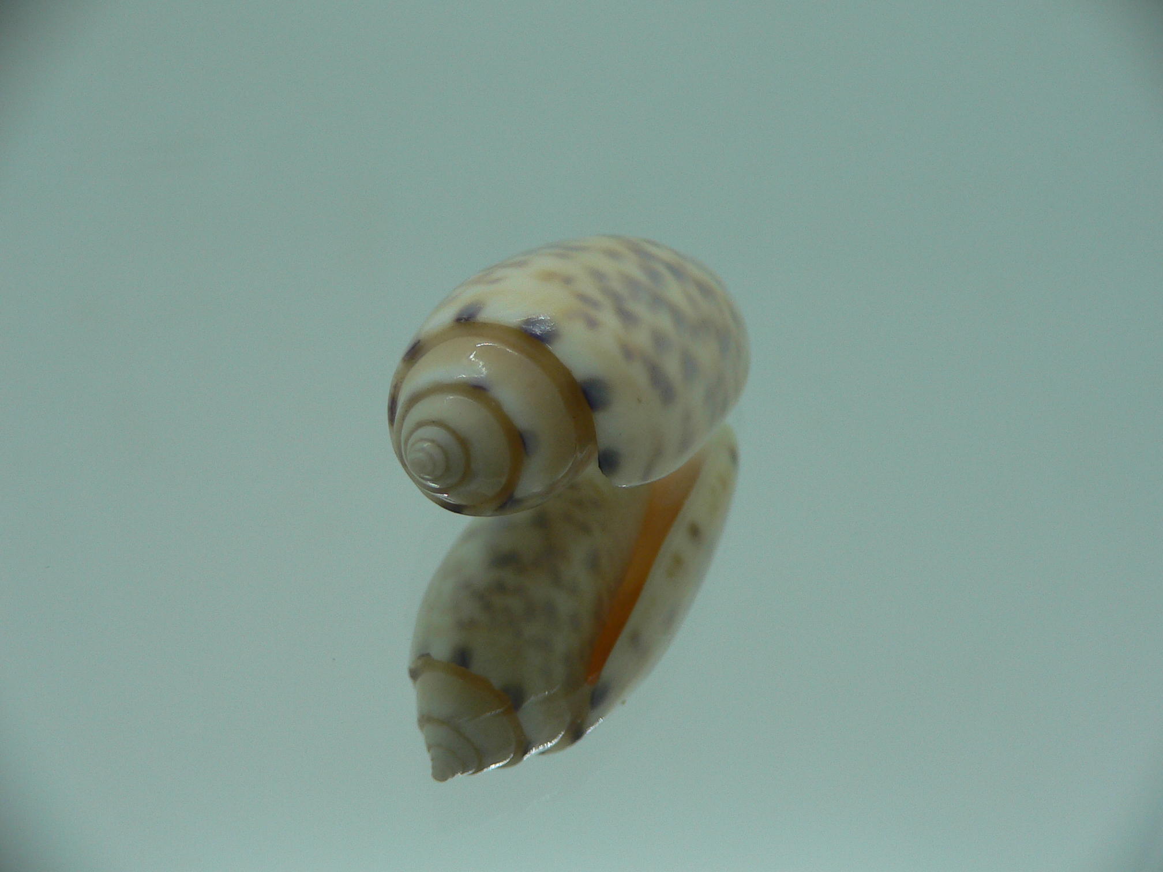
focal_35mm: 35
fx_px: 1176
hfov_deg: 52.6
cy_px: 436
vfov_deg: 40.7
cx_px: 582
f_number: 2.8
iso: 80
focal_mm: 4.6
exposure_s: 1/60
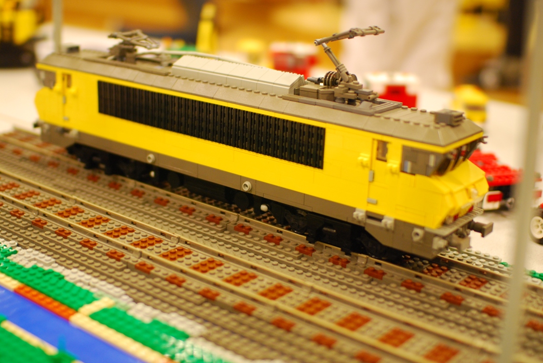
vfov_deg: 27.1
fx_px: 755
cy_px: 182
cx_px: 247
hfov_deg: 39.5
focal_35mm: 50
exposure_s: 1/60
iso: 360
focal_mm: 30
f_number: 1.4
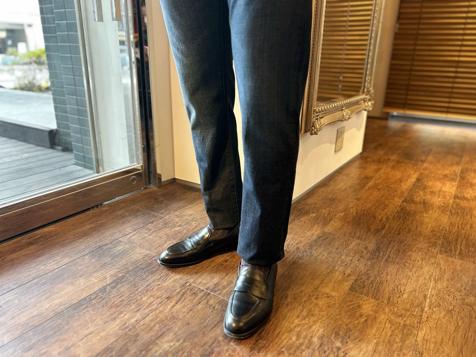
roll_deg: -1.1
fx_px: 358
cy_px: 178
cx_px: 238
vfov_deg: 53.1
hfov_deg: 67.3
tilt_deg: -19.3
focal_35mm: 26
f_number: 1.5
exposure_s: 1/91
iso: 100
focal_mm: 5.7
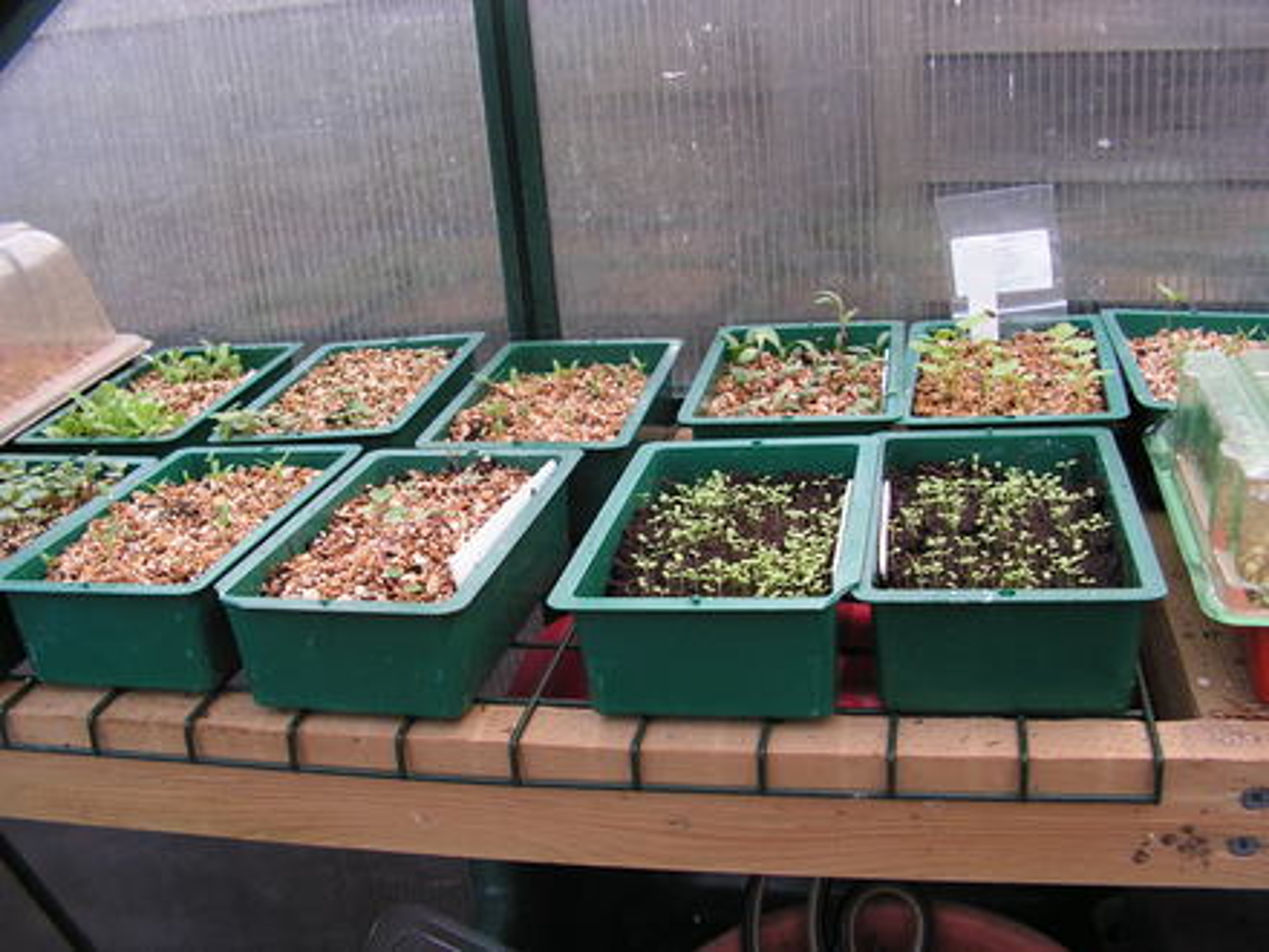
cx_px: 634
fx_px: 1320
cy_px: 476
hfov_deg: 51.4
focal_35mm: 36
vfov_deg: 39.7
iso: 64
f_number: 3.2
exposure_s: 1/100
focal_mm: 6
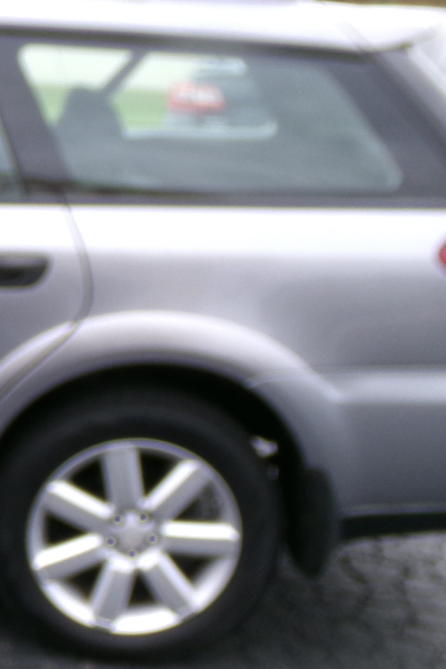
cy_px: 411
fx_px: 1301
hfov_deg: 17.4
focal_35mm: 70
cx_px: -239
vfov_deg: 28.8
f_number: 3.7
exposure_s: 1/240
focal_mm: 4.3
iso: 100
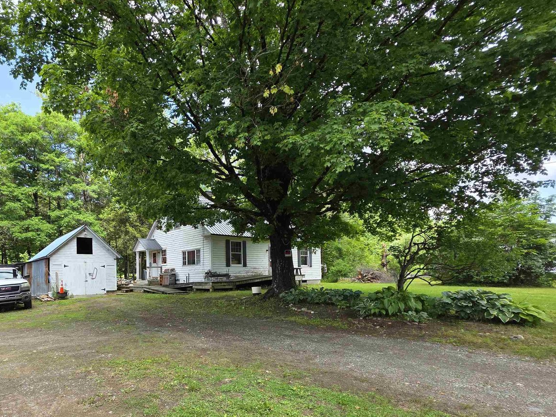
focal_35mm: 18
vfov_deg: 69.8
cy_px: 274
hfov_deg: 84.0
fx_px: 289
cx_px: 176
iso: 40
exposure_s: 1/358
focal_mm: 2.2
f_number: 1.9
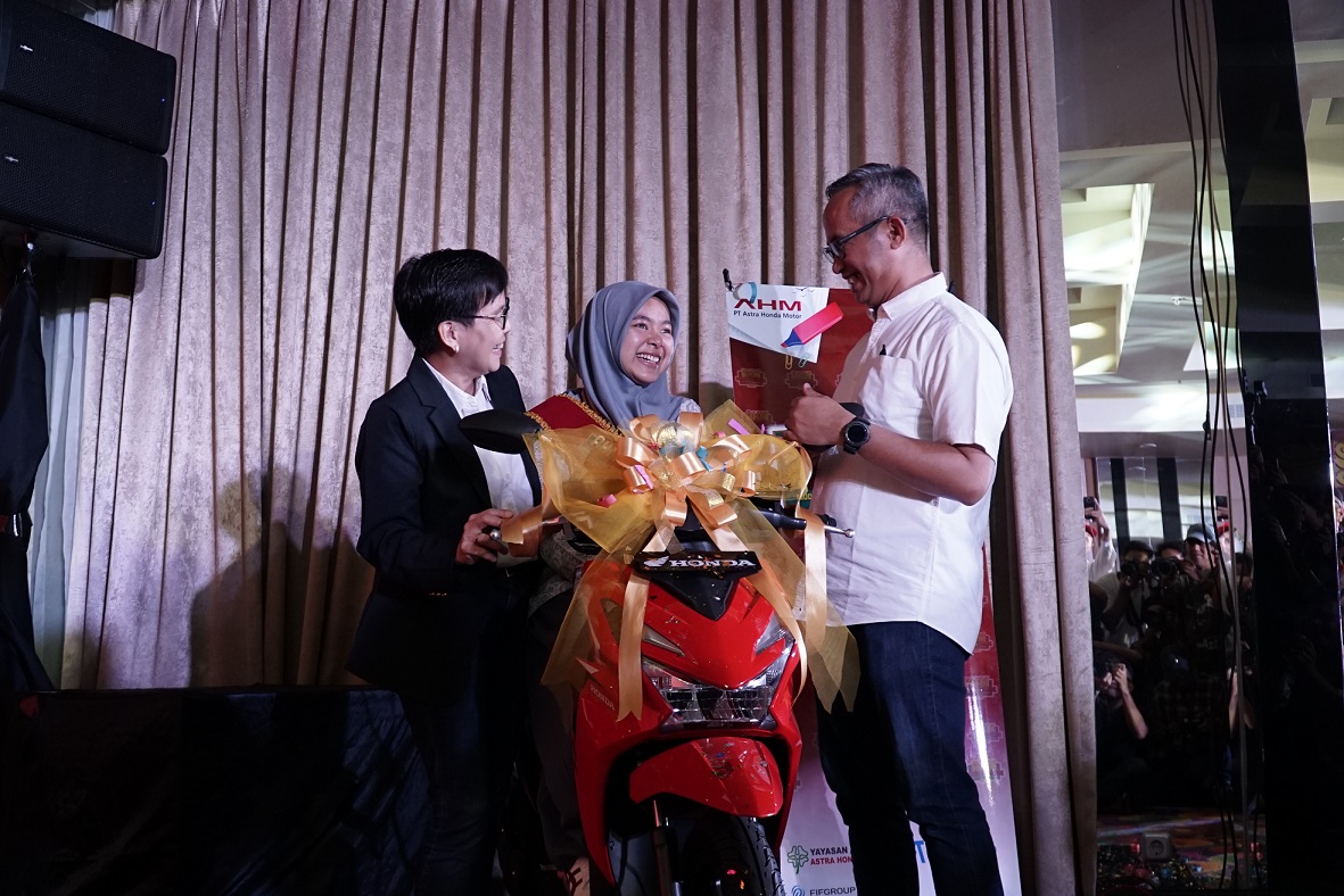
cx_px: 672
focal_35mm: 37
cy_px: 448
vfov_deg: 36.0
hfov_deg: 51.9
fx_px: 1382
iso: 1000
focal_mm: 25
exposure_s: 1/80
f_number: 4
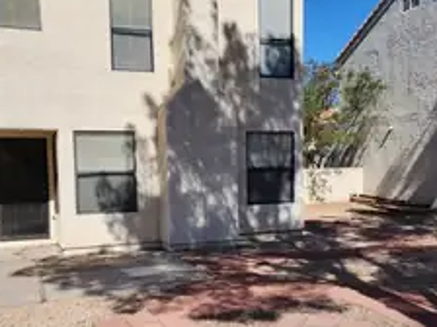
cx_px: 215
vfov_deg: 35.0
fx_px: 518
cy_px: 193
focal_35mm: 41
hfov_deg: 45.8
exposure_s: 1/1930
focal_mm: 6.4
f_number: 1.8
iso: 12
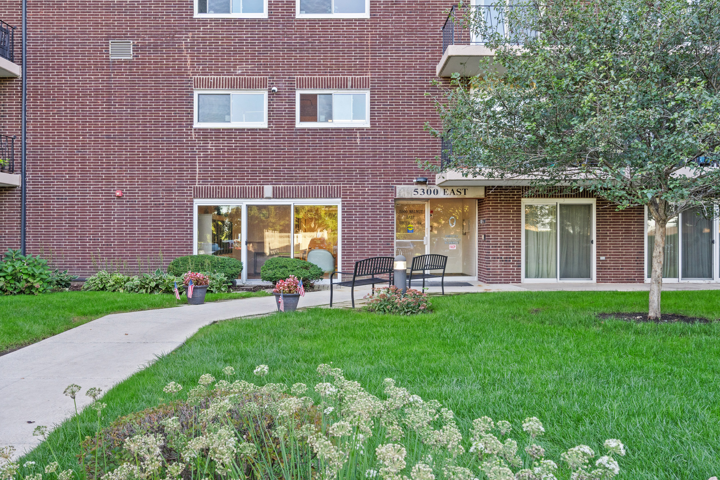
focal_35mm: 32
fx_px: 640
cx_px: 360
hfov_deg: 58.7
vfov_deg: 41.1
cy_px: 240
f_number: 10
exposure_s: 1/30
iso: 1000
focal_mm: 32
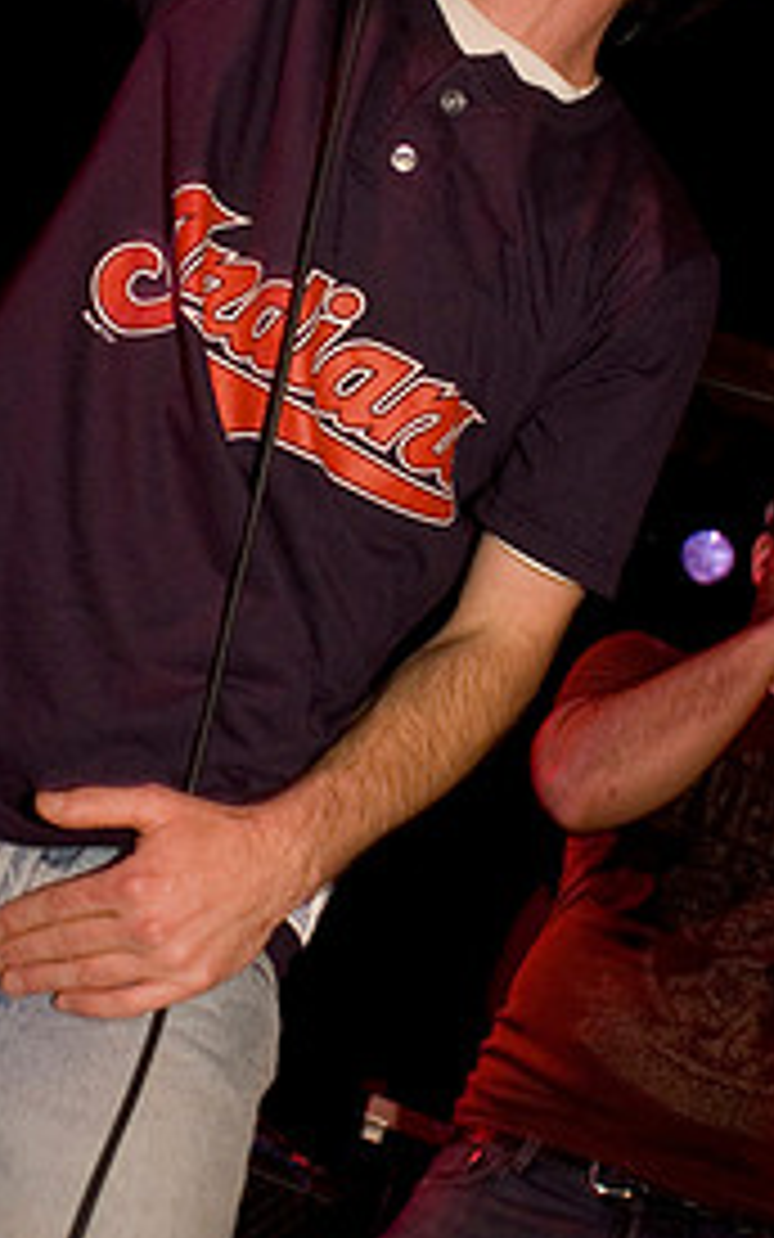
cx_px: 340
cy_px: 338
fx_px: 1687
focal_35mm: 50
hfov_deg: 25.8
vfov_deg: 39.4
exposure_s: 1/60
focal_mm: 20
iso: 800
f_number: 3.2
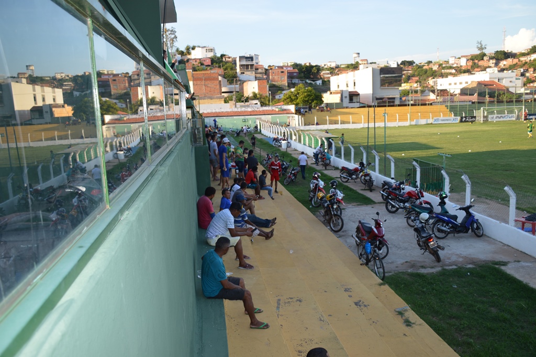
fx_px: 446
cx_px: 268
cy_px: 178
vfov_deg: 43.5
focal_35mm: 30
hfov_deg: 62.0
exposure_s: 1/200
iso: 100
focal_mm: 20
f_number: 4.5
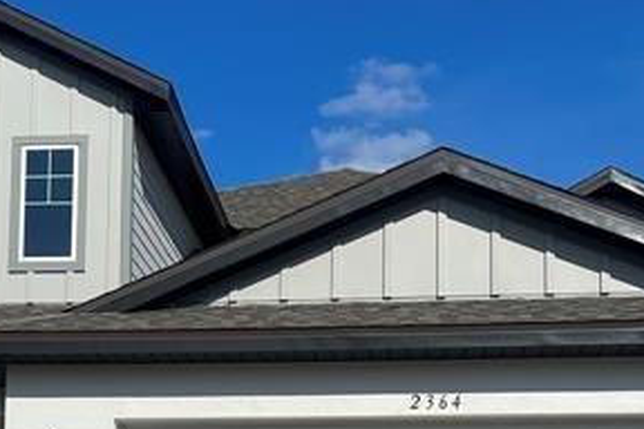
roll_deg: -0.9
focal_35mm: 75
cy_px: 487
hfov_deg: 26.9
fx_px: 1342
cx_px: 221
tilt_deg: +5.5
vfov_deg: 17.5
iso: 50
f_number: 1.5
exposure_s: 1/11364
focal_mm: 5.7
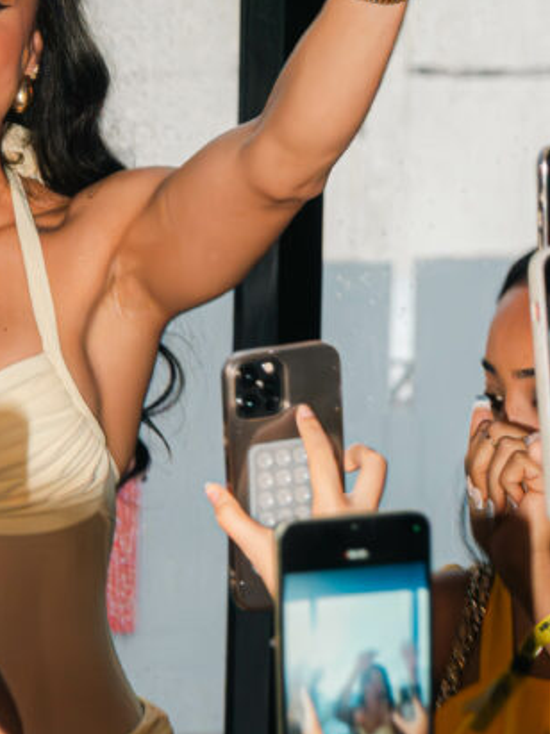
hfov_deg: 8.3
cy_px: 118
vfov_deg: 11.0
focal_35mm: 179
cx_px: 71
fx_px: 3794
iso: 5000
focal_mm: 51
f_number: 4.5
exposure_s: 1/160
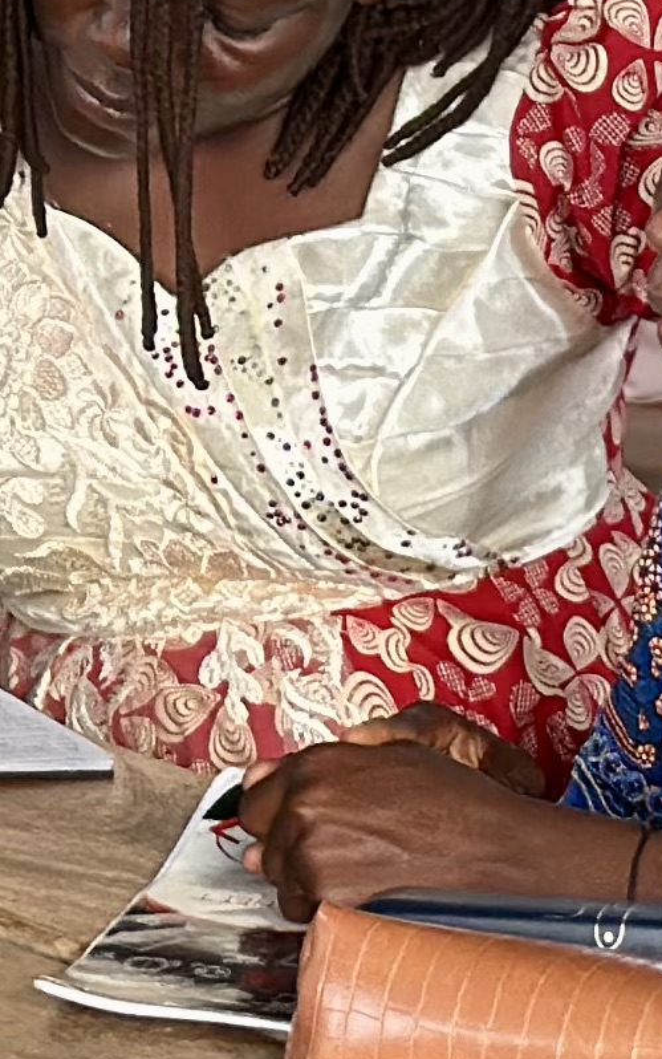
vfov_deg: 8.1
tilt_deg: -7.2
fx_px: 7416
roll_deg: -1.0
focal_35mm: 257
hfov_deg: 5.1
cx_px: 191
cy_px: 183
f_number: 1.78
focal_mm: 6.86
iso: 80
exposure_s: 1/242
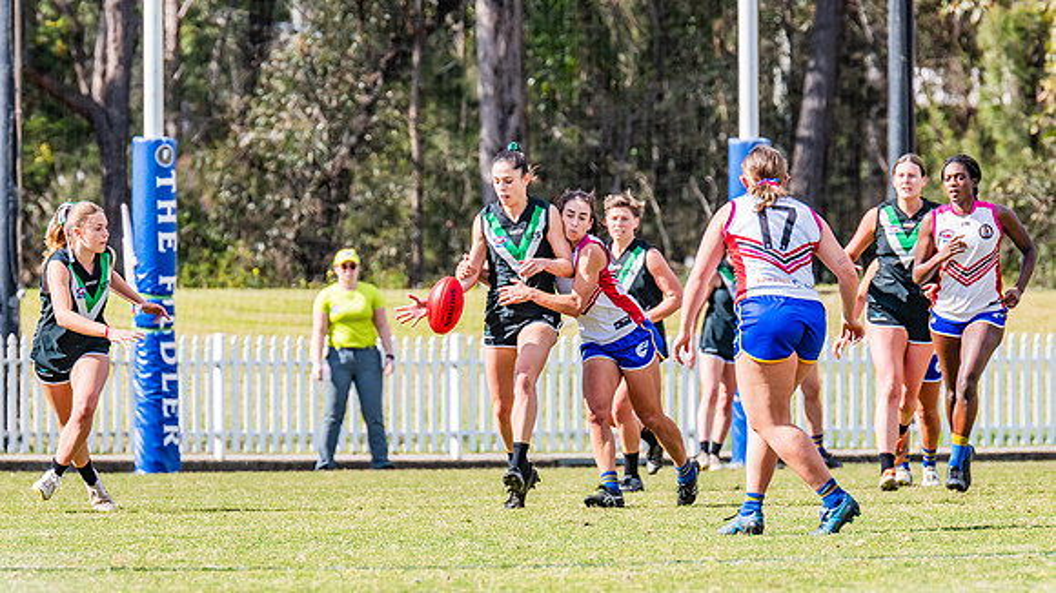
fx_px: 14057
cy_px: 302
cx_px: 513
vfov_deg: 2.4
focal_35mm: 502
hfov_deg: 4.3
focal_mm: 420
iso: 800
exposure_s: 1/1250
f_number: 9
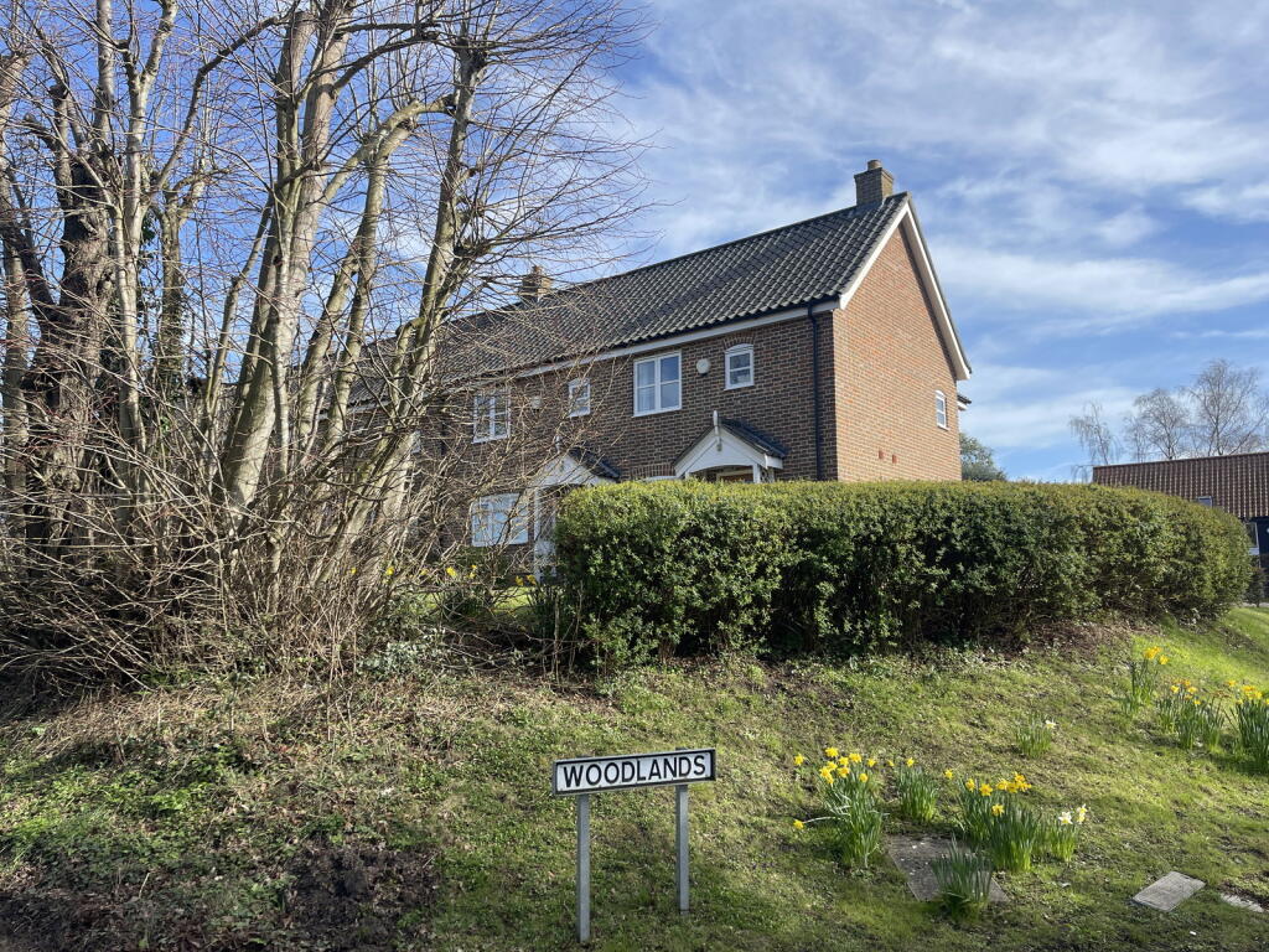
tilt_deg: +7.3
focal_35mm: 25
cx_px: 634
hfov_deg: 69.4
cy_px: 476
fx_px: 916
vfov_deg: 54.9
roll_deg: +0.2
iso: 32
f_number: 1.6
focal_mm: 5.1
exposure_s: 1/2247
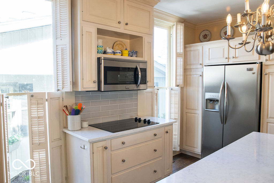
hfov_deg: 69.0
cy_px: 91
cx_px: 130
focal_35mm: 26
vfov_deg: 49.3
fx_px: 199
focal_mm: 24
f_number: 6.3
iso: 1250
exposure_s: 1/160
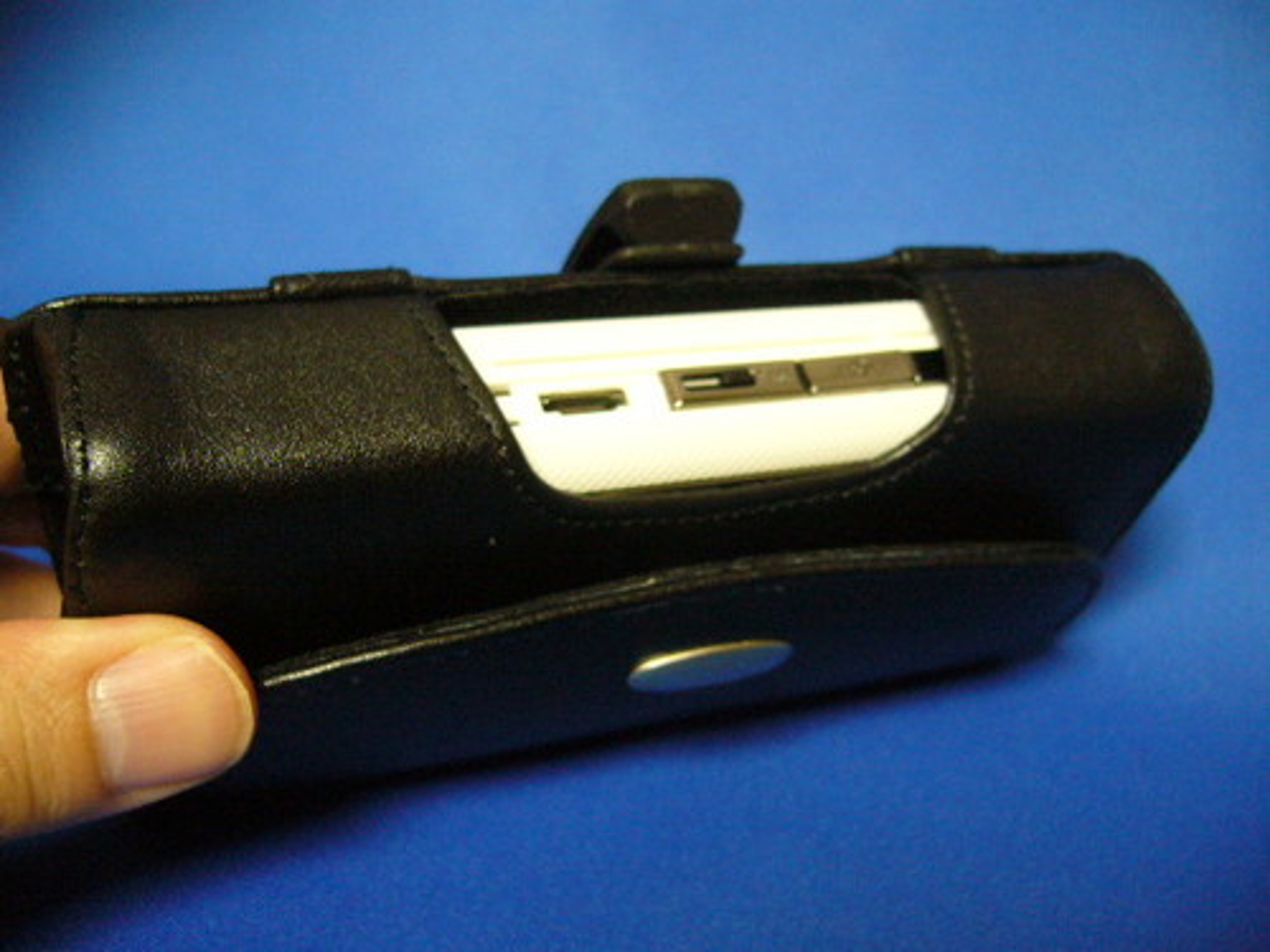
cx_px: 635
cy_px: 476
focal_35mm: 35
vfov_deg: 40.7
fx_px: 1284
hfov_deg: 52.6
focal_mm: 5.8
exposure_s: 1/8
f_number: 2.8
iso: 200
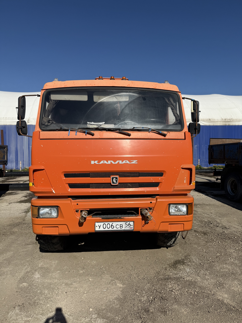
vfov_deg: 71.6
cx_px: 121
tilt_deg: -1.6
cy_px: 162
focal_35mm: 24
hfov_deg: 56.8
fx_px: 224
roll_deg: +1.0
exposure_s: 1/7353
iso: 80
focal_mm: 6.76
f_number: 1.78
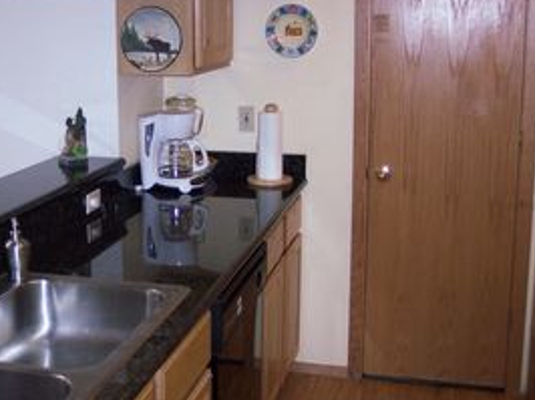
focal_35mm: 54
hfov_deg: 35.2
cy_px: 167
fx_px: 834
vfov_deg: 27.0
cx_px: 169
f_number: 2.8
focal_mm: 8
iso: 140
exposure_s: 1/60
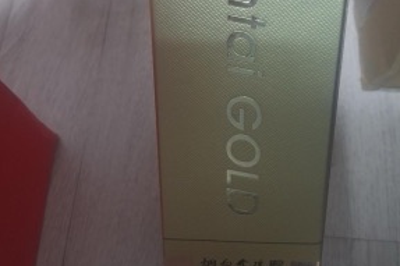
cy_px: 84
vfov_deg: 33.0
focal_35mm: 40
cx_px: 205
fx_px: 444
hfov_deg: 48.5
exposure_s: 1/40
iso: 200
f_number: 1.8
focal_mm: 5.54
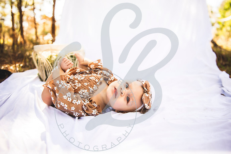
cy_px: 77
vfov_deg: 42.3
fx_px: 199
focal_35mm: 31
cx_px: 116
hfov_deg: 60.3
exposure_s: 1/400
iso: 200
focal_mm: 31
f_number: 2.8
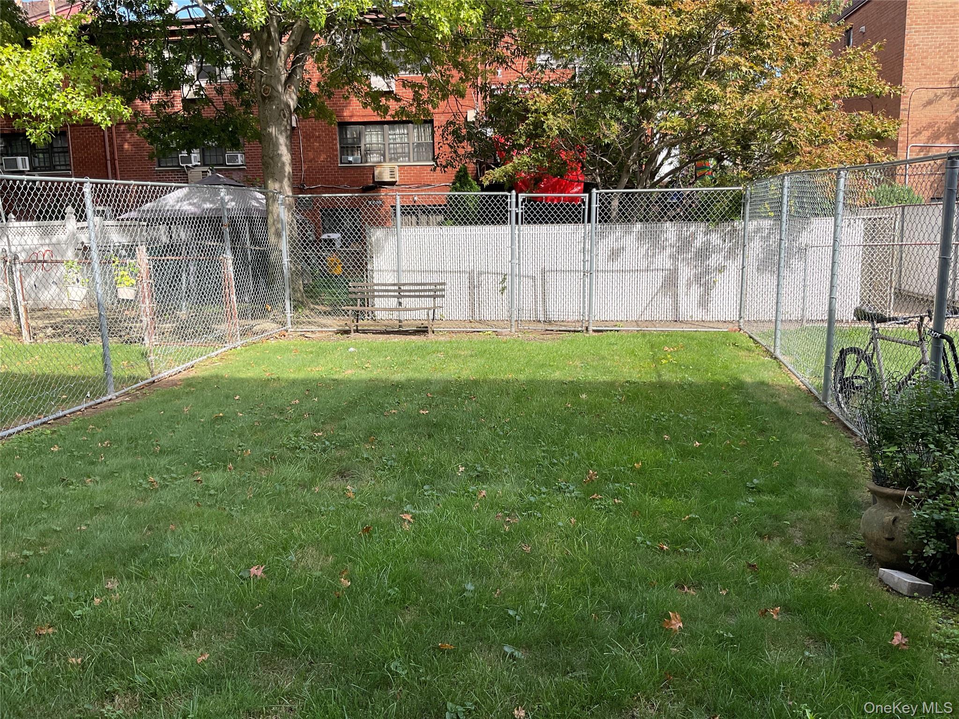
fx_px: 803
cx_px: 480
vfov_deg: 48.2
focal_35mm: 29
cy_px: 360
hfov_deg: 61.7
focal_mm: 3
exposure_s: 1/562
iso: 16
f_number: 1.8
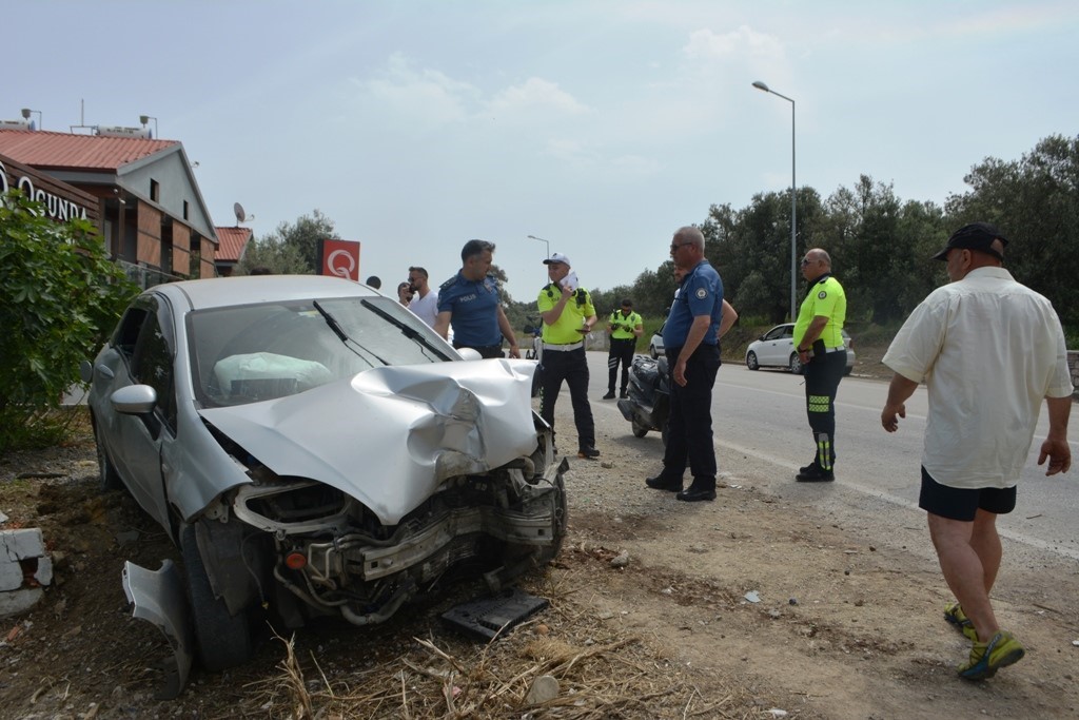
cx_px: 540
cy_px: 360
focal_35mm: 27
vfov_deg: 47.9
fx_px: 809
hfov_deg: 67.4
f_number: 9
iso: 100
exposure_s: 1/320
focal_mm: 18
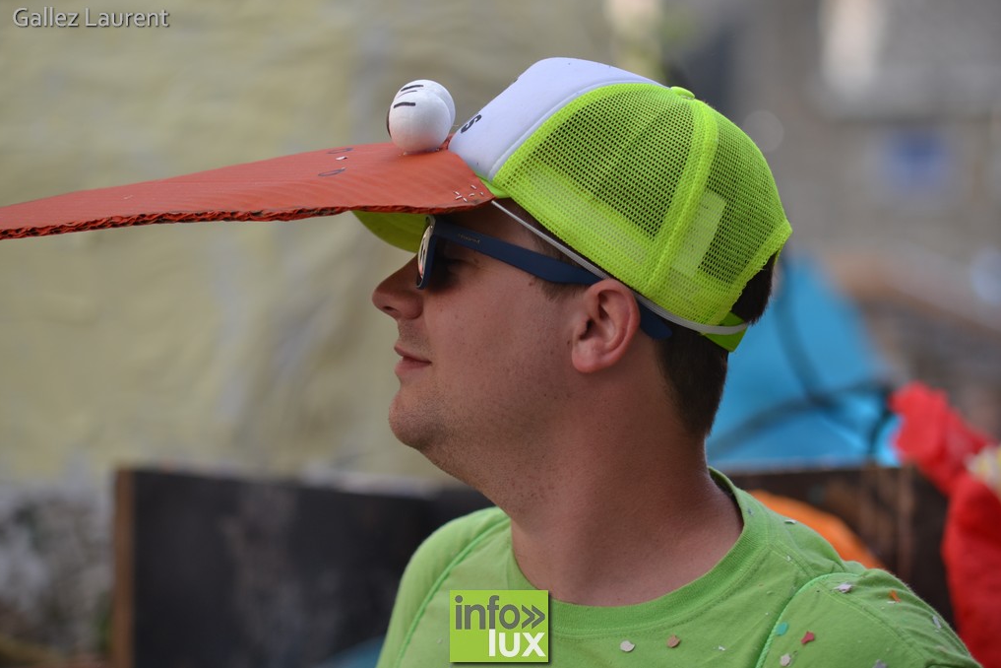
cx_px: 499
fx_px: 4115
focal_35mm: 148
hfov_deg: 13.9
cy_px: 334
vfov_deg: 9.3
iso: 100
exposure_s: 1/640
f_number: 2.8
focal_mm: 98
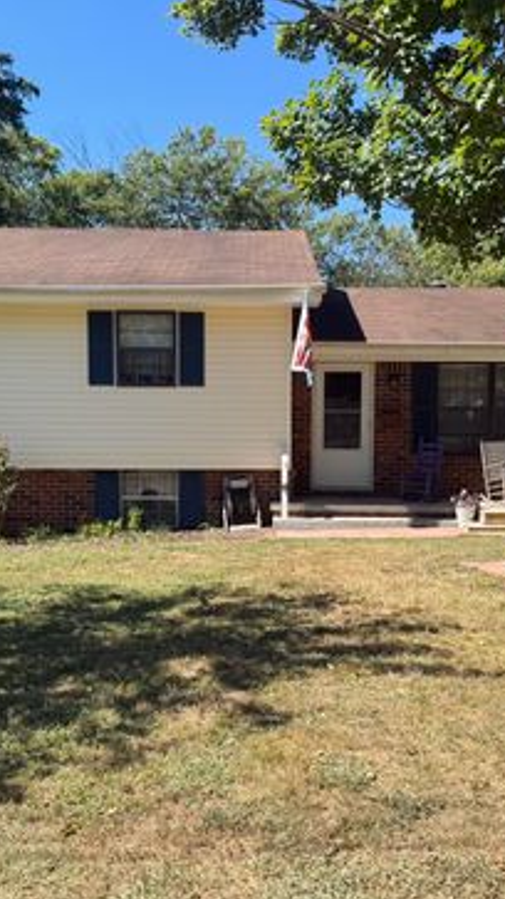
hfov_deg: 32.8
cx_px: 250
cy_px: 462
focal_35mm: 36
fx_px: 858
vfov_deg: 55.3
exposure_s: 1/1949
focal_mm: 6.76
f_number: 1.78
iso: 80
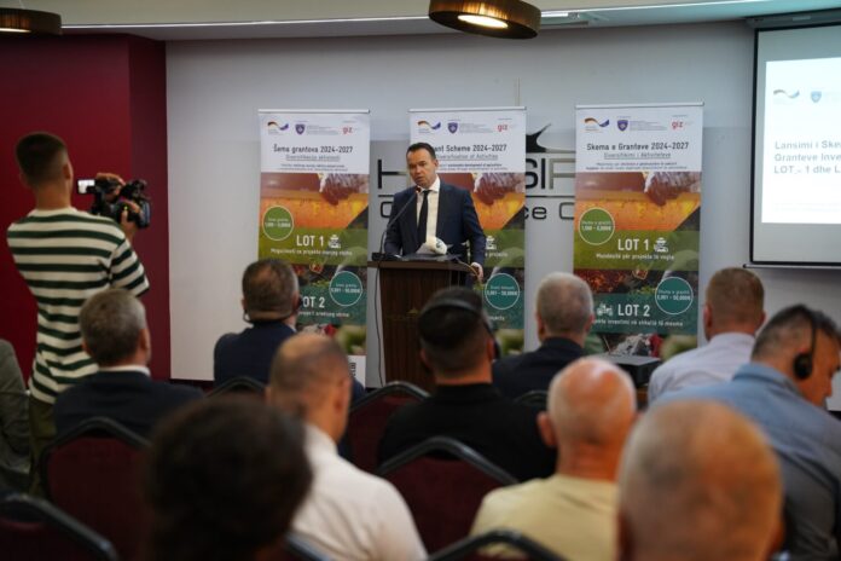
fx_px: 1635
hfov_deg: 28.8
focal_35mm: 70
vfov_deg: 19.5
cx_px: 420
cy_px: 280
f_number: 2.8
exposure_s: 1/160
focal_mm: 70
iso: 1600
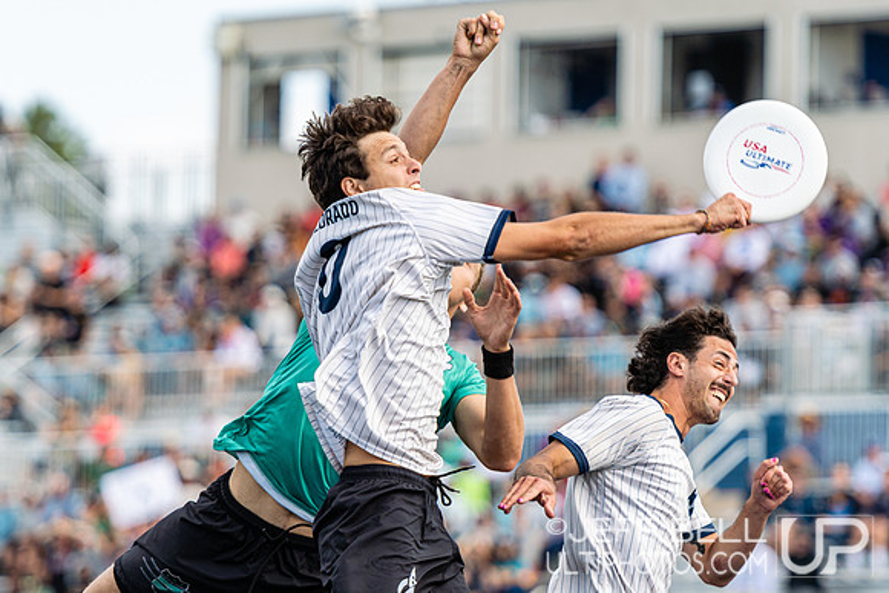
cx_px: 424
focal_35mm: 273
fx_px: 6735
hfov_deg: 7.6
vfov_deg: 5.0
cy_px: 290
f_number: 2.8
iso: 100
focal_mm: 170
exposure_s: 1/2000
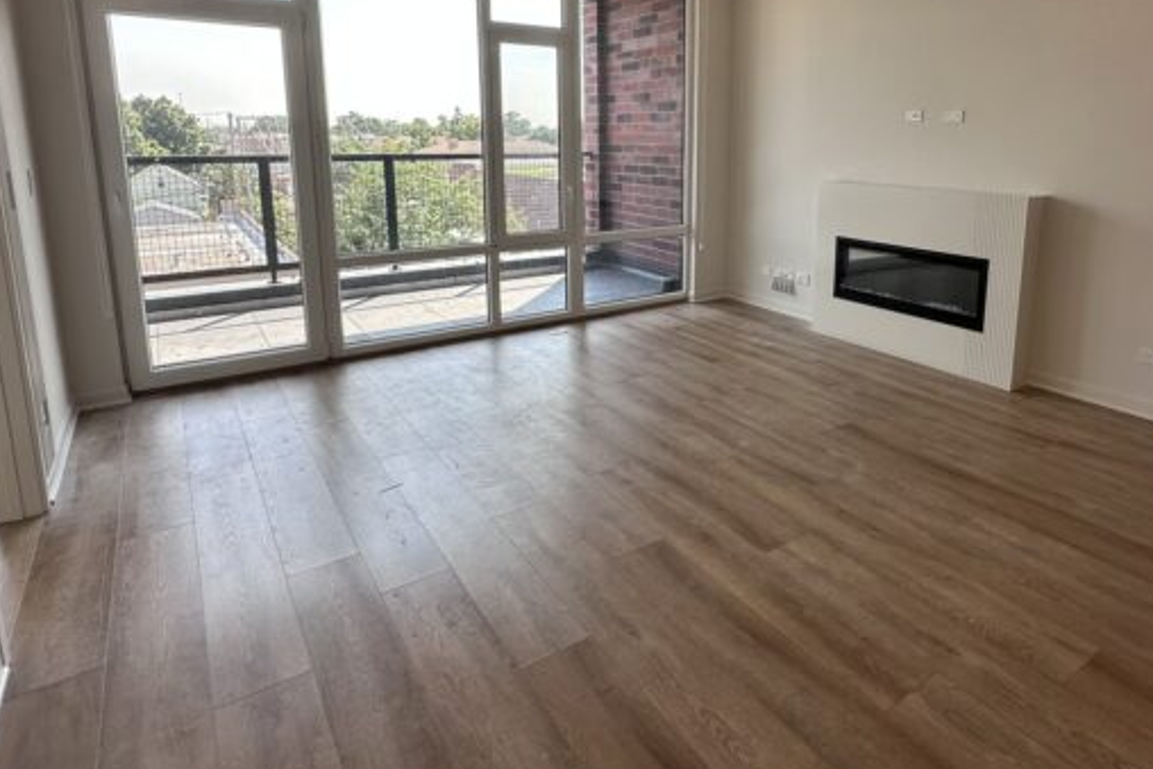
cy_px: 256
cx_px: 676
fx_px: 705
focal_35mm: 22
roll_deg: +0.1
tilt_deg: -10.1
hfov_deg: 77.9
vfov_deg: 56.0
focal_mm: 2.22
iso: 40
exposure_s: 1/259
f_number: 2.2
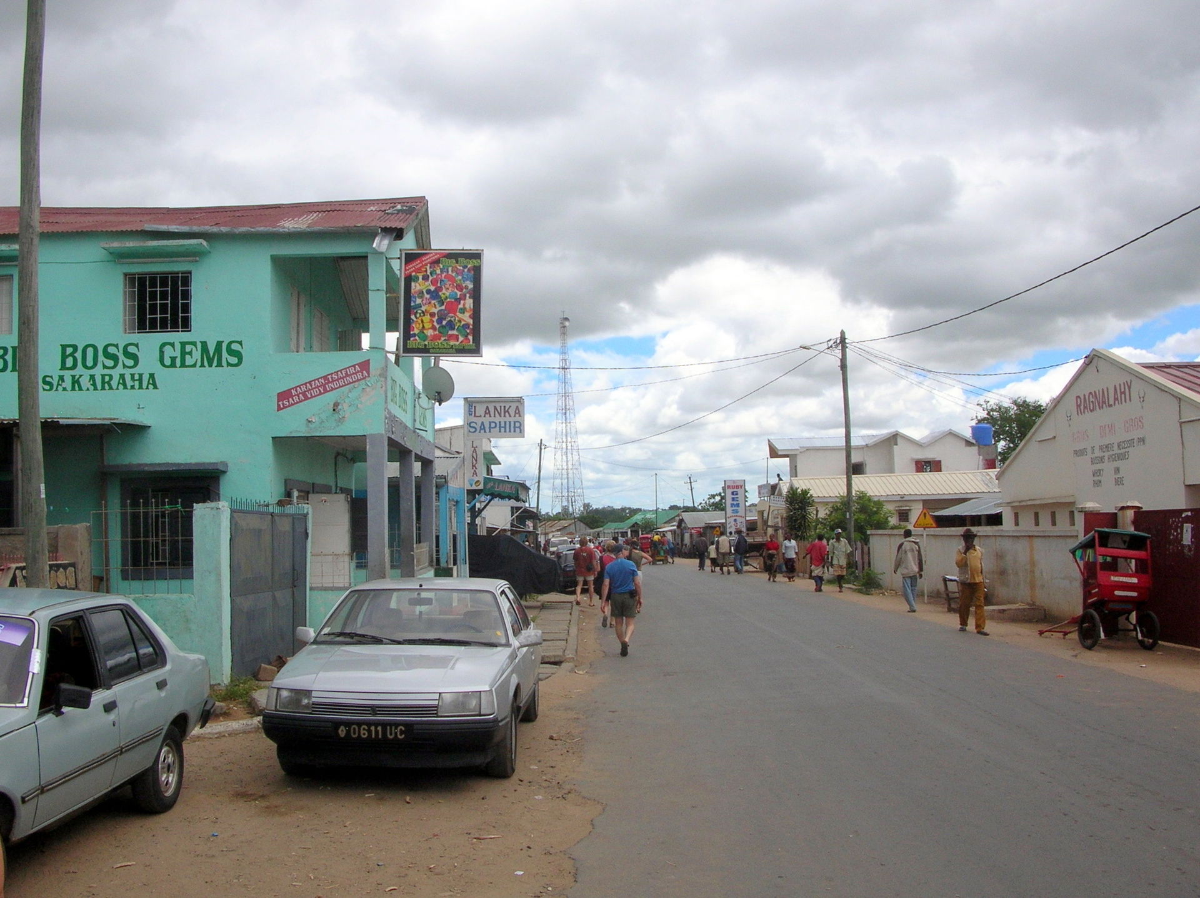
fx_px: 1212
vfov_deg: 40.6
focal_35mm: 35
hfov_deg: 52.7
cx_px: 600
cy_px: 449
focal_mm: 5.8
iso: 50
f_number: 5.6
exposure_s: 1/378
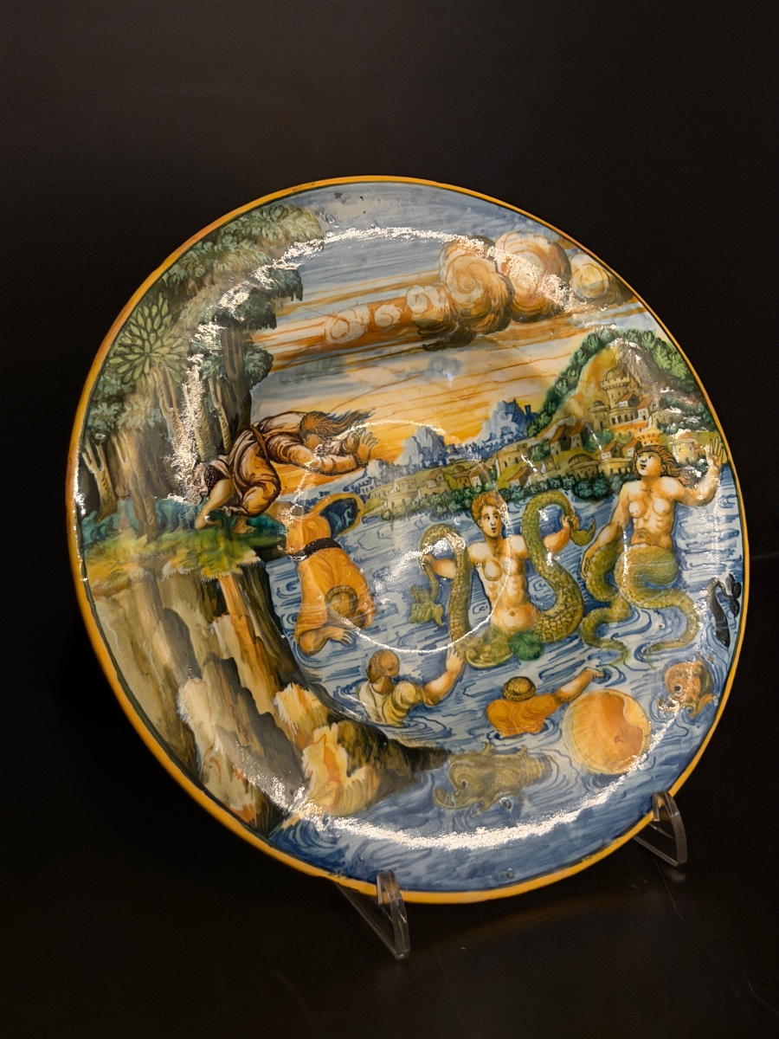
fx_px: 1440
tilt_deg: -16.7
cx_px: 390
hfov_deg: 30.3
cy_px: 520
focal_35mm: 48
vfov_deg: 39.7
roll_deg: -0.1
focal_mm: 6.76
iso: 640
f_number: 1.78
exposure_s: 1/25
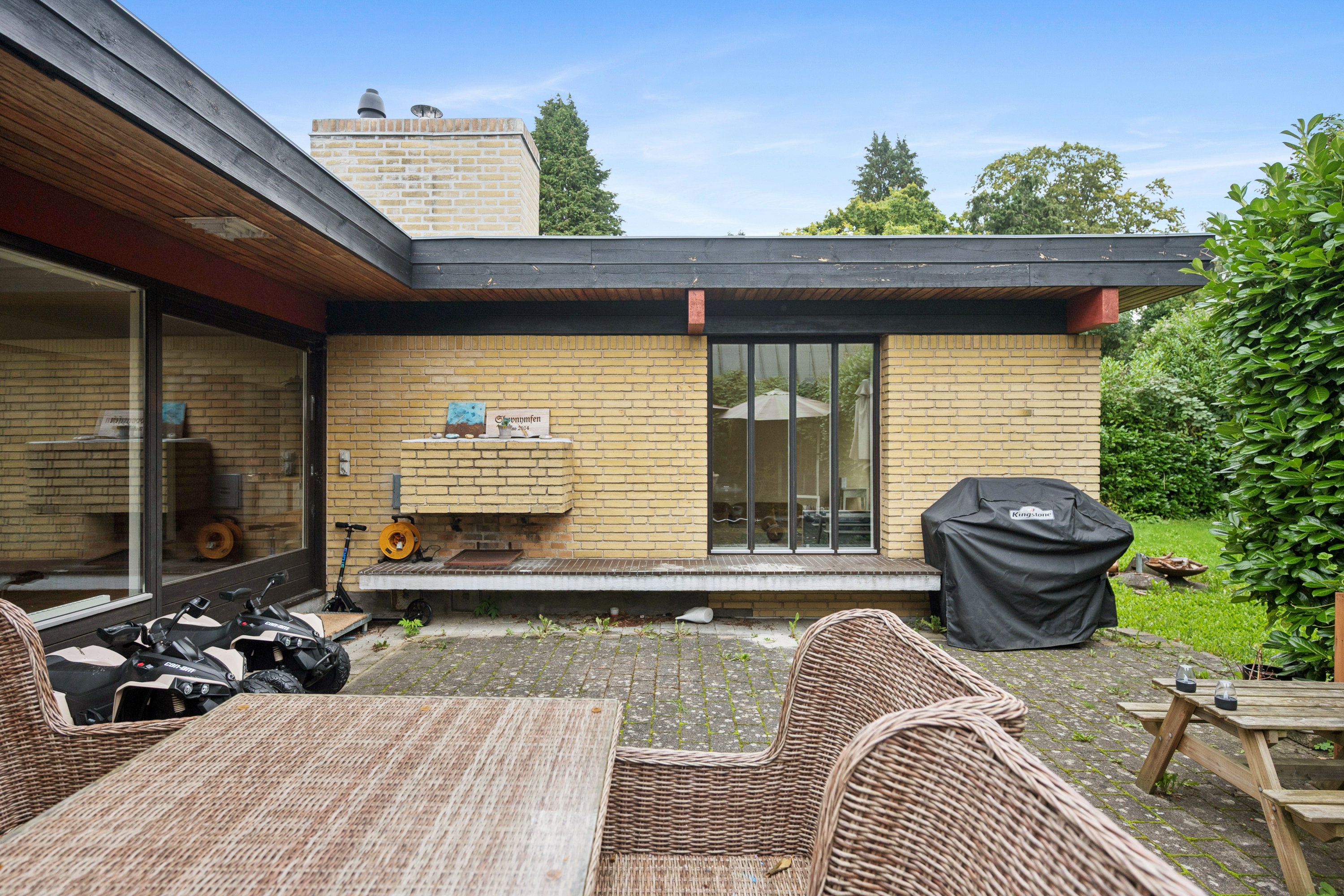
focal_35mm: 18
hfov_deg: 90.0
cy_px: 448
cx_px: 672
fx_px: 672
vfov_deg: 67.4
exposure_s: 1/640
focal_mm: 18
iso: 400
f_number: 4
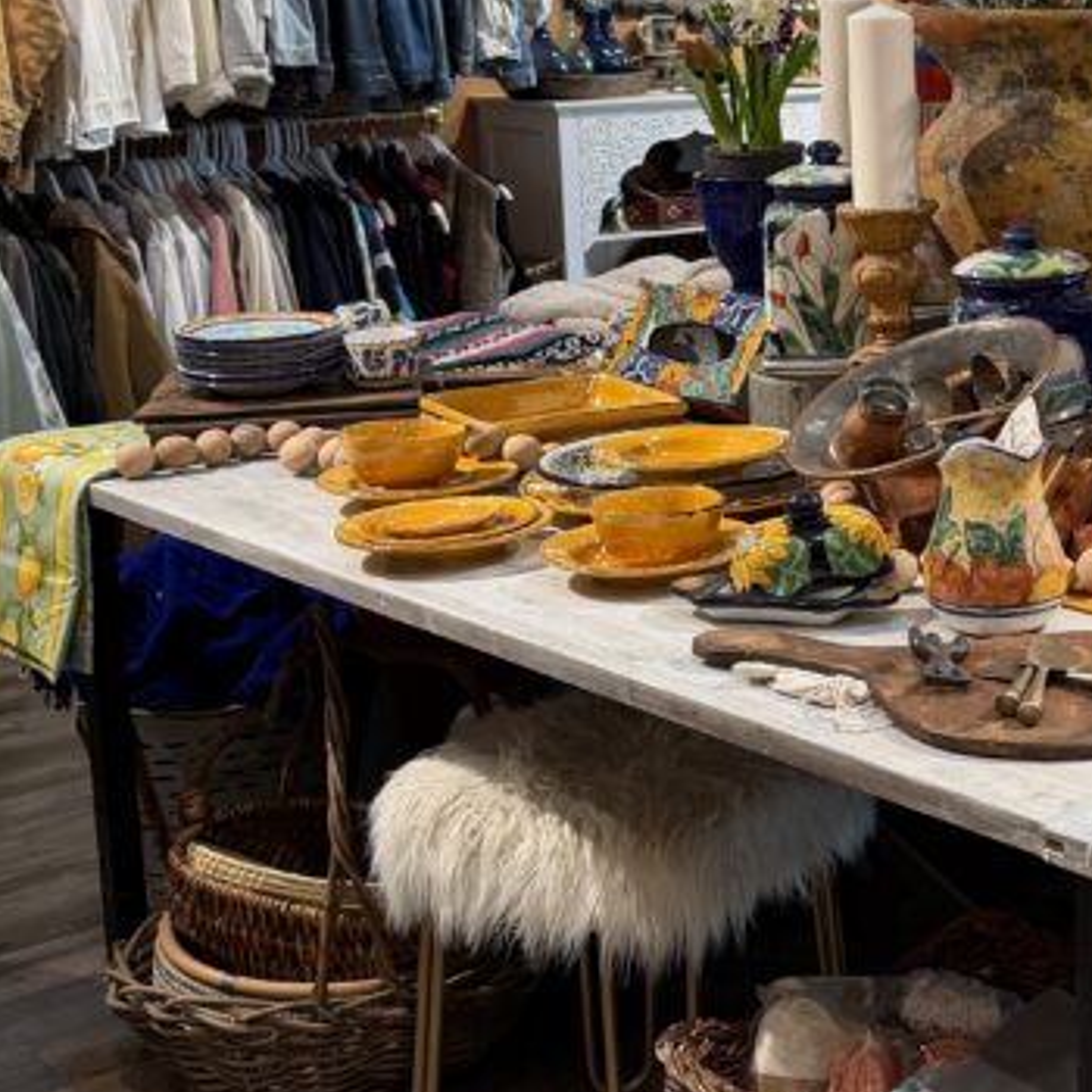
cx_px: 1192
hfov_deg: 25.7
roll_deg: +0.2
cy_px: 293
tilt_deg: -8.7
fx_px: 2213
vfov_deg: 27.4
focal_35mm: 62
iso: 160
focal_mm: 6.76
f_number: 1.78
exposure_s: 1/60
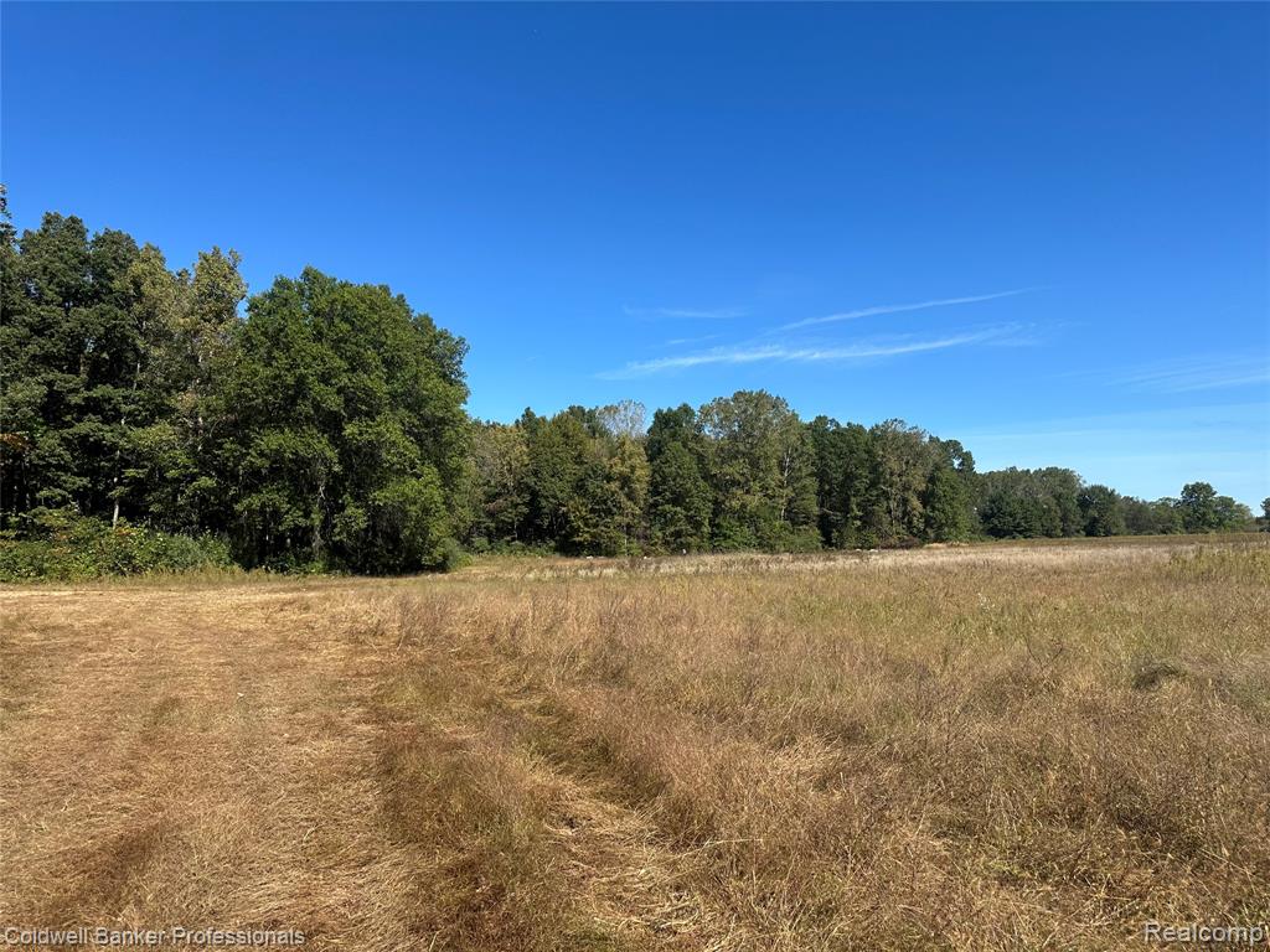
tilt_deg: +6.5
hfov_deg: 71.6
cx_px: 635
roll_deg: +0.7
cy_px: 476
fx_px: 881
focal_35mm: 24
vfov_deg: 56.8
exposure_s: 1/4016
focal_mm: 6.86
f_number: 1.78
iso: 80
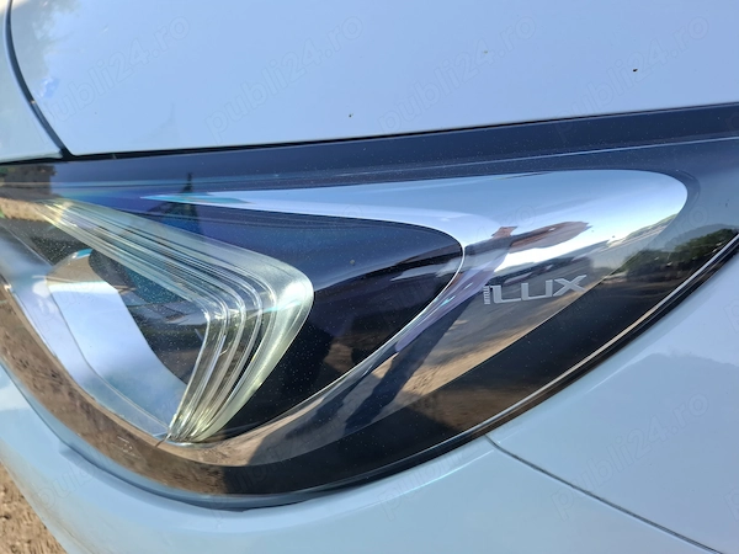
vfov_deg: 58.9
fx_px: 491
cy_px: 277
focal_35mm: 23
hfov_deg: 73.9
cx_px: 370
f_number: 1.8
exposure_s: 1/443
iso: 50
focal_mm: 5.54
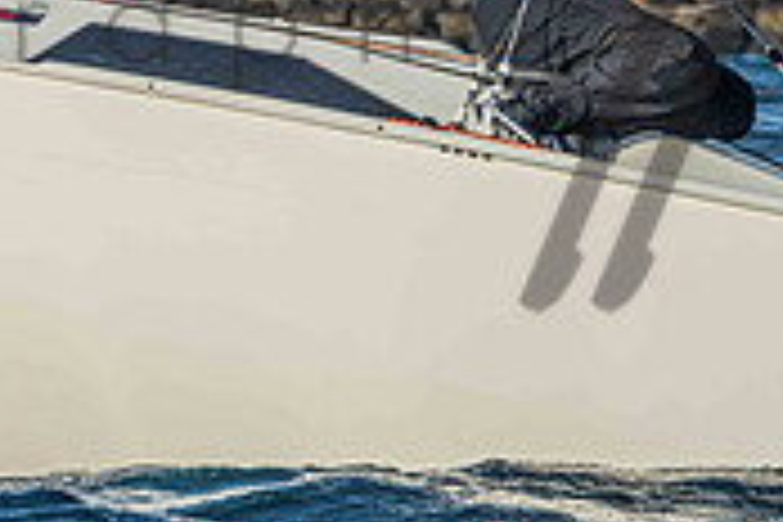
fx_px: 13897
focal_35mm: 639
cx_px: 296
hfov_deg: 3.2
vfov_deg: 2.1
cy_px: -314
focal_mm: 180
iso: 400
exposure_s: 1/1600
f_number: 8
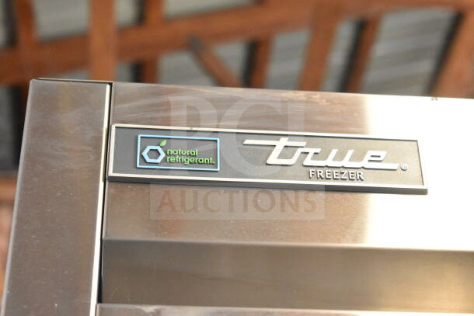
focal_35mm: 82
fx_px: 1086
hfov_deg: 24.6
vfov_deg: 16.6
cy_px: 158
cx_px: 237
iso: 8000
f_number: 5.6
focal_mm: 55
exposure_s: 1/100
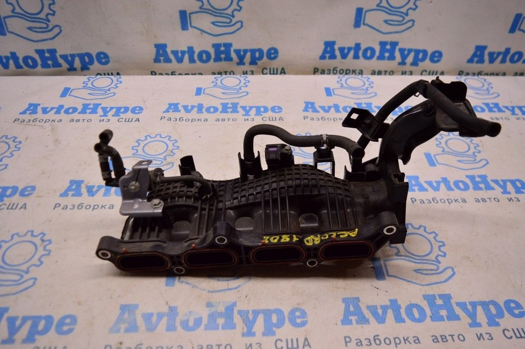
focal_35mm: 30
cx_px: 262
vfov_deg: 43.5
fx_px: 437
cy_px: 174
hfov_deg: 62.0
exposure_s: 1/400
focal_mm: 20
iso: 1600
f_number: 4
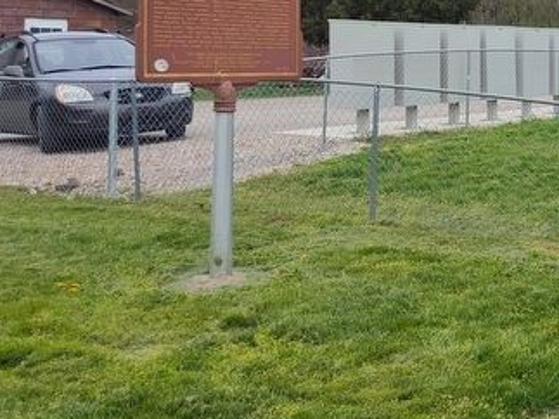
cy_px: 87
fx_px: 920
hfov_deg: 28.8
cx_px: 687
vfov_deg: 25.2
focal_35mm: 57
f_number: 1.8
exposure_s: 1/1600
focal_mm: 5.56
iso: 100
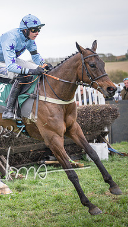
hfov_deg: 10.7
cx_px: -37
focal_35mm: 111
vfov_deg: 19.3
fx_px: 668
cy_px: 113
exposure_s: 1/1600
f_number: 2.8
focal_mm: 70
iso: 800
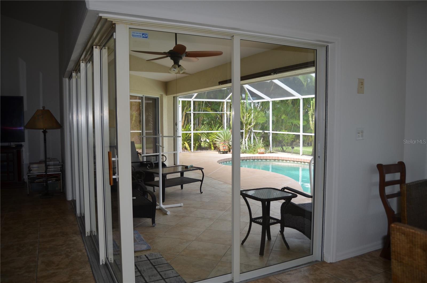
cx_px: 214
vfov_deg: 47.7
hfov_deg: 67.5
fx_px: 320
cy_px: 142
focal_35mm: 27
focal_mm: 18
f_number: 3.5
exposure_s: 1/100
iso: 100
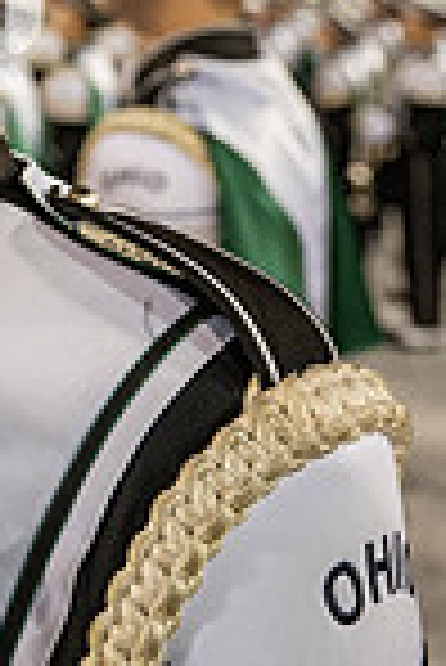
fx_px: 1353
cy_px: -14
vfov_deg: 26.1
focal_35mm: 73
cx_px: -158
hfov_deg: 17.4
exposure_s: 1/500
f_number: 3.2
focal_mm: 24
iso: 1250
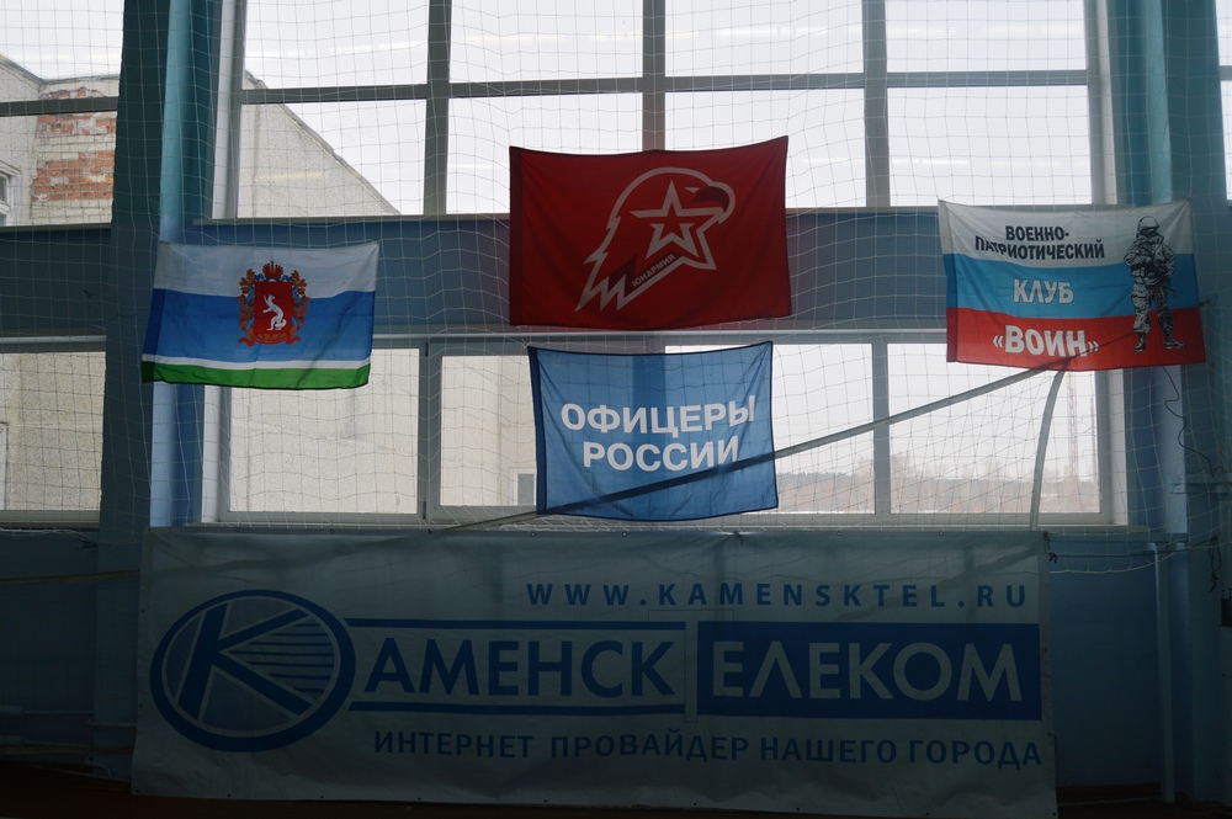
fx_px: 1026
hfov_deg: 62.0
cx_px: 616
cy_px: 410
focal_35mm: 30
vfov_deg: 43.5
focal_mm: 20
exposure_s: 1/125
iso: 125
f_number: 5.6
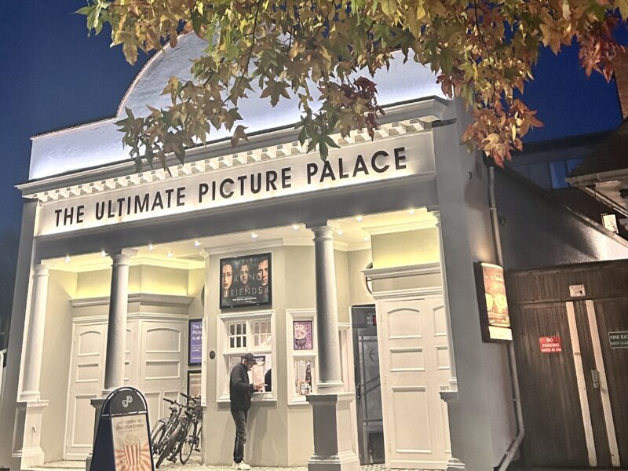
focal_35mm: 26
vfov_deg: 53.1
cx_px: 314
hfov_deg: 67.3
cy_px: 236
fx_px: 472
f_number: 1.5
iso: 400
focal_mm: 5.7
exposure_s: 1/33
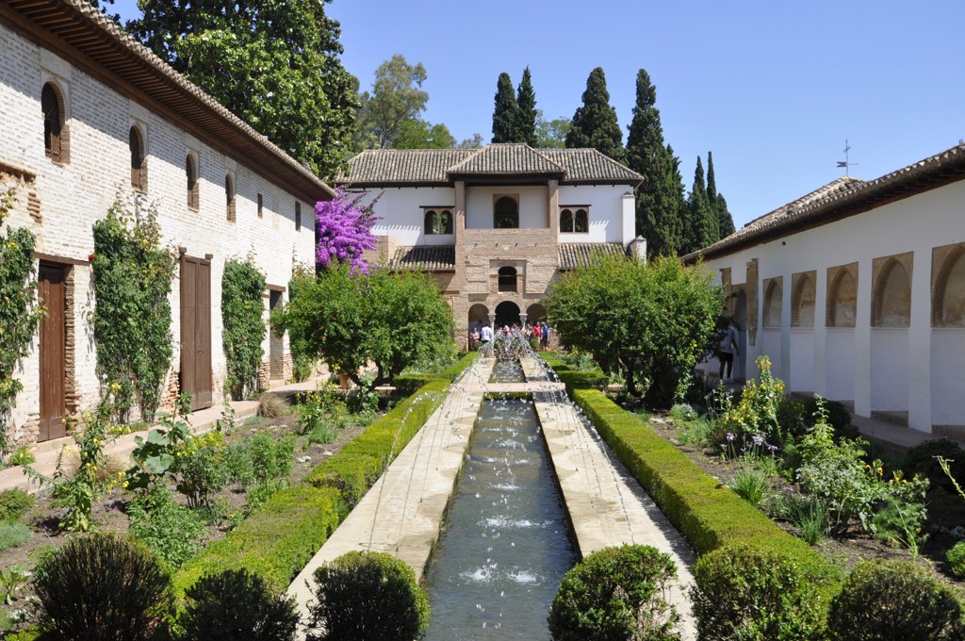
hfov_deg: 53.2
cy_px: 320
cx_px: 482
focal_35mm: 36
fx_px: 964
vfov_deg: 36.8
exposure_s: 1/400
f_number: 9
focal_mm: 24
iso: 200
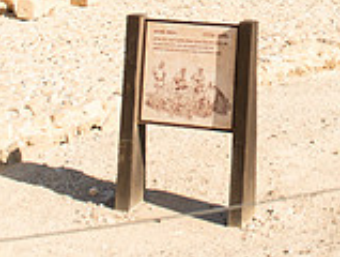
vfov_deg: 16.4
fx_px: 827
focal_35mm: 84
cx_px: 310
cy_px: -100
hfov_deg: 22.6
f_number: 2.8
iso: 200
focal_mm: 24
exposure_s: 1/4000
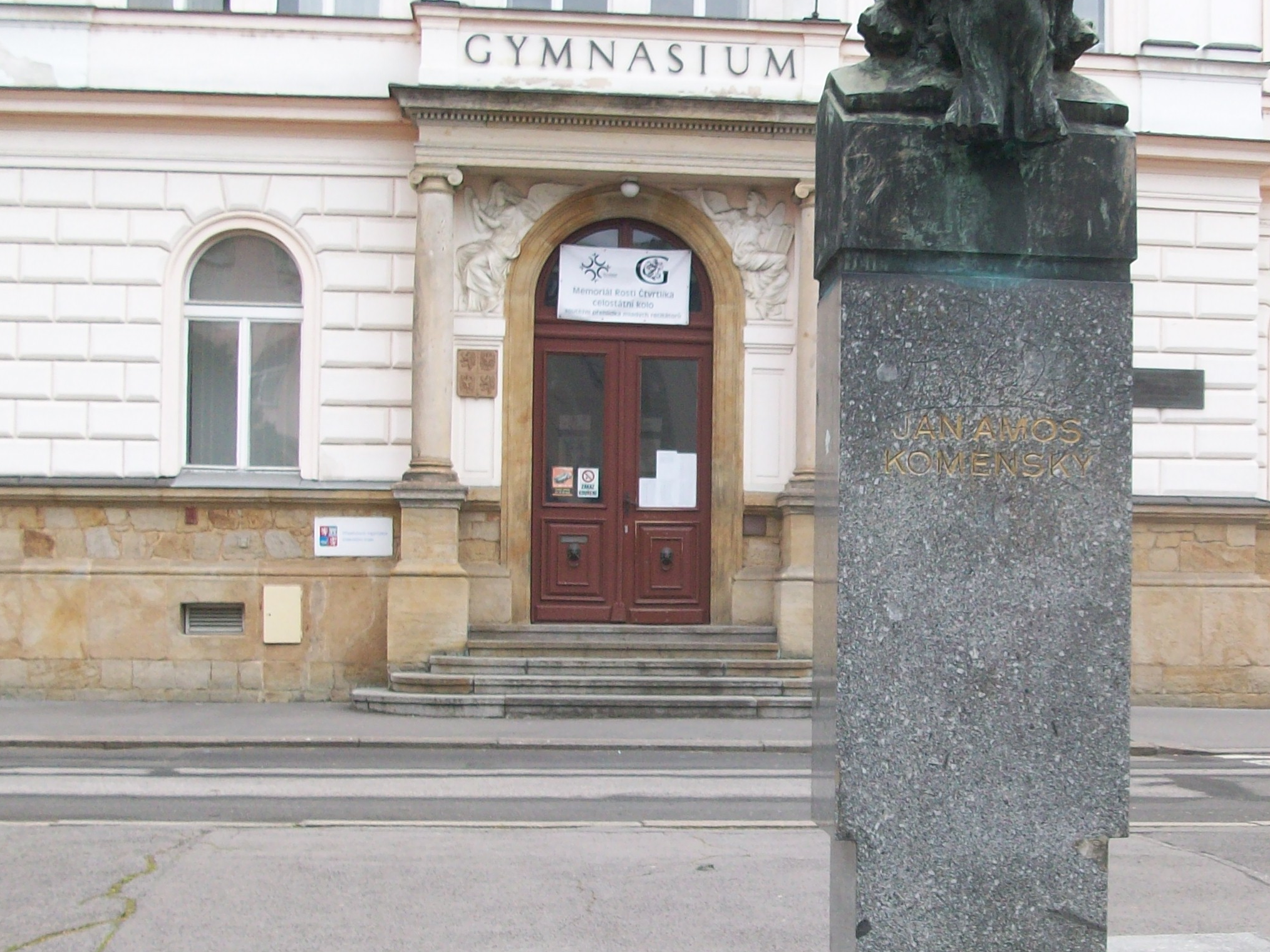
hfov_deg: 34.2
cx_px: 955
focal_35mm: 55
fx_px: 2018
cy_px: 514
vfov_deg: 26.6
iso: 64
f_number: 2.8
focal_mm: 5.7
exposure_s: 1/307
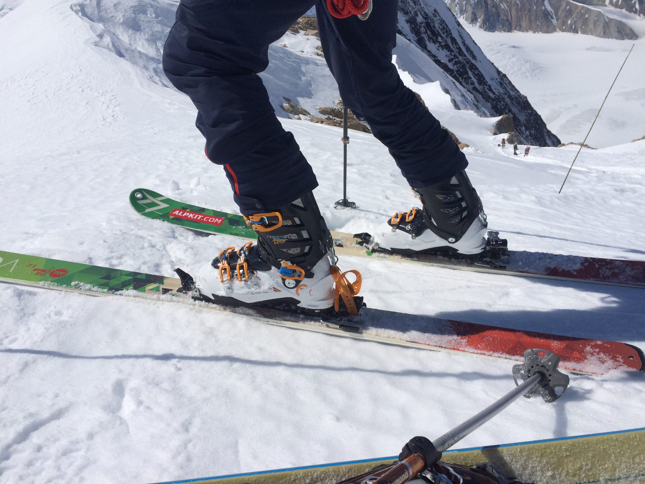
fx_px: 540
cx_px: 322
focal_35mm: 29
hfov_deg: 61.7
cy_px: 242
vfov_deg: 48.2
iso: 32
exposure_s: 1/8264
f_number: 2.2
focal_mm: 4.15
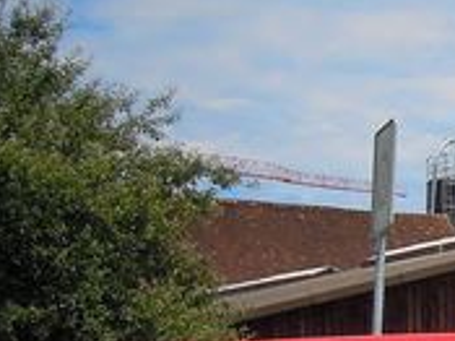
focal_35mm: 151
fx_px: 1983
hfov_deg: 12.1
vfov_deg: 9.7
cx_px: 809
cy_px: 390
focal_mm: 5.5
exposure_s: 1/1600
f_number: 5.3
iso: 160
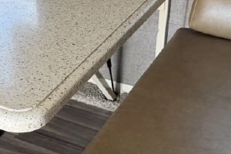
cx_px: 50
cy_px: 95
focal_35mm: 72
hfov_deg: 27.6
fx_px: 462
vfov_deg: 18.9
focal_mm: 6.76
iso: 200
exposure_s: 1/109
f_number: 1.78
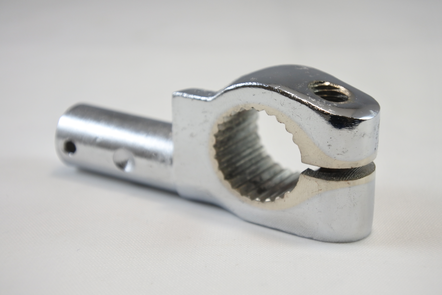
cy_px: 148
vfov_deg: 20.6
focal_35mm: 66
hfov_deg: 30.5
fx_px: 810
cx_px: 221
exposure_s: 1/125
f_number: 5.3
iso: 400
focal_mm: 24.8
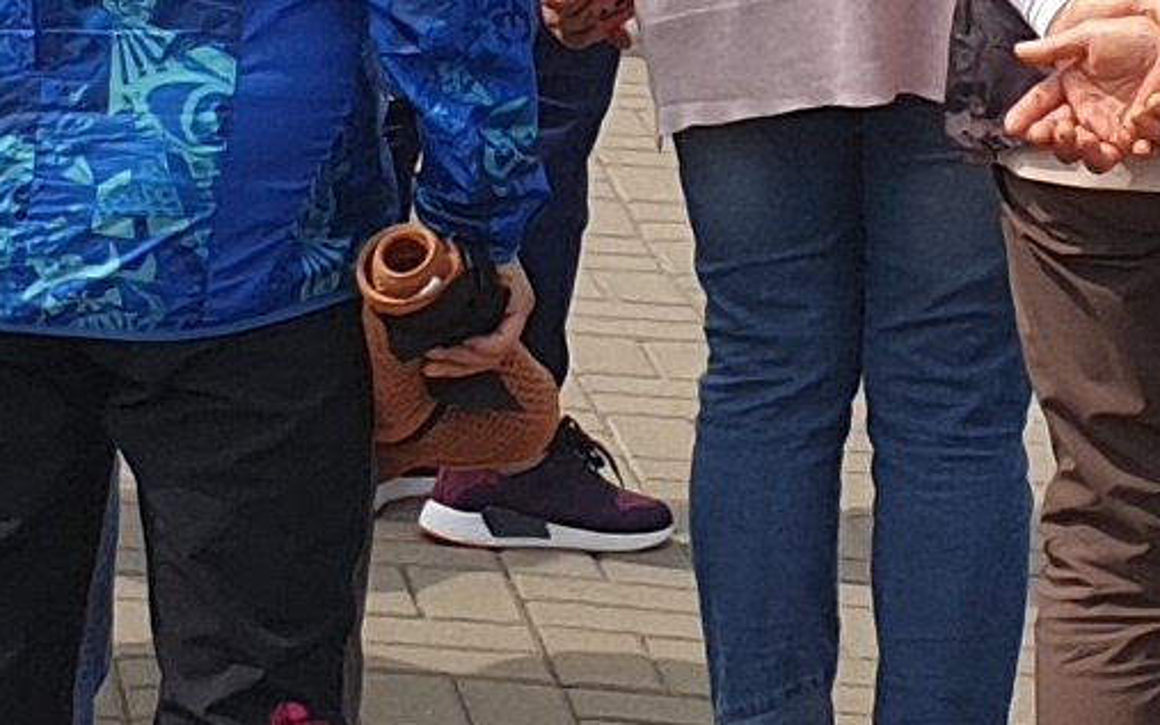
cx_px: 691
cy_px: -640
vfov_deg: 5.9
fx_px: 6924
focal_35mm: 219
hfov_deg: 9.6
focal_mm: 4.3
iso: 50
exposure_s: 1/1112
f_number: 2.4
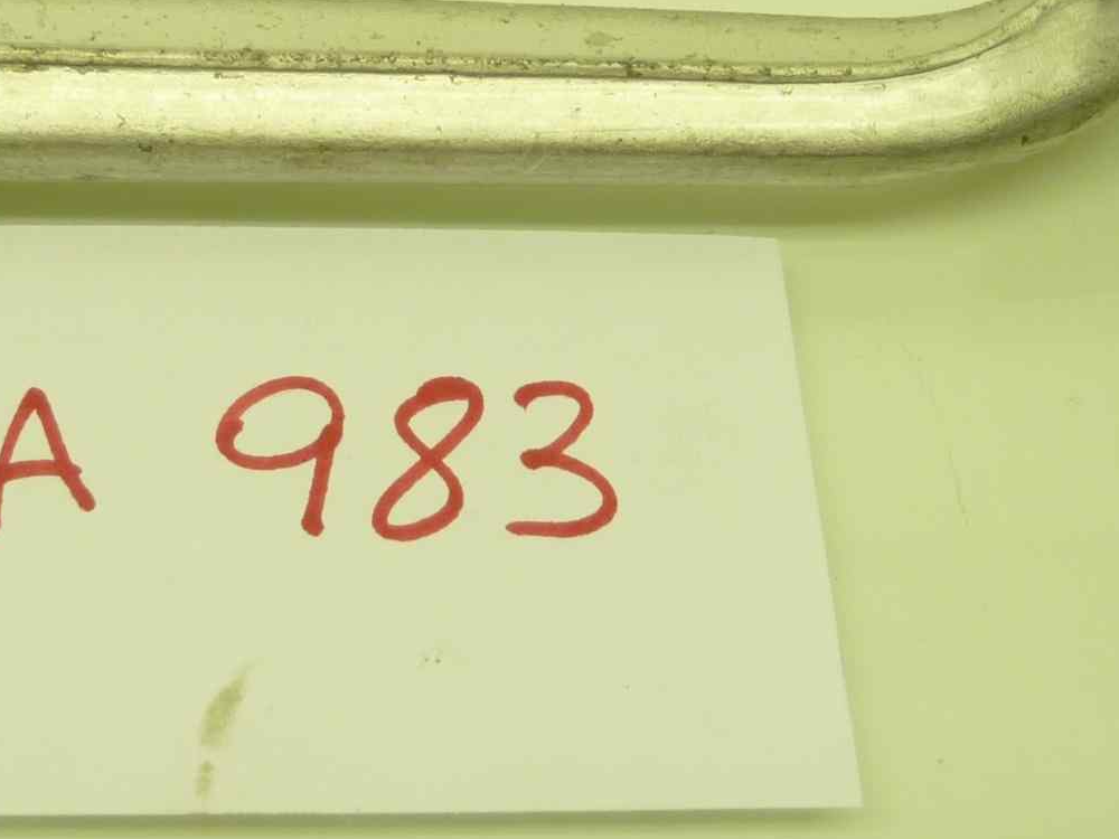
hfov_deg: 30.1
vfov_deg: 22.6
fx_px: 2069
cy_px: 173
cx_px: 380
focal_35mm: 64
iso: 80
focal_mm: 4.1
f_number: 3.3
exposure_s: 1/40
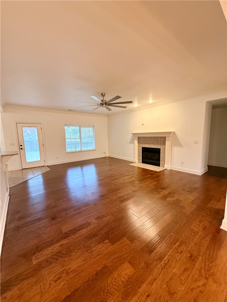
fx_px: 122
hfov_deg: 85.7
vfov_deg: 102.1
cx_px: 114
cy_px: 151
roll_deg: +0.3
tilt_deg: -6.7
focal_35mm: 14
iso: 320
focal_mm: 2.22
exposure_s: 1/60
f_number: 2.2
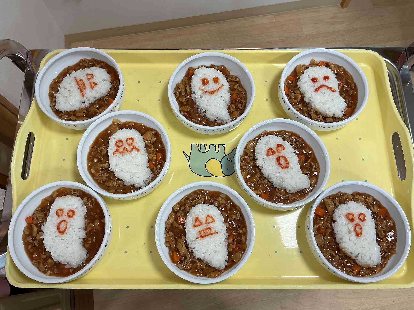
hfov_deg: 61.7
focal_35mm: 29
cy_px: 155
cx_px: 207
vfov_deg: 48.2
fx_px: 347
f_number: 1.8
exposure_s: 1/120
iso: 40
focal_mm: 3
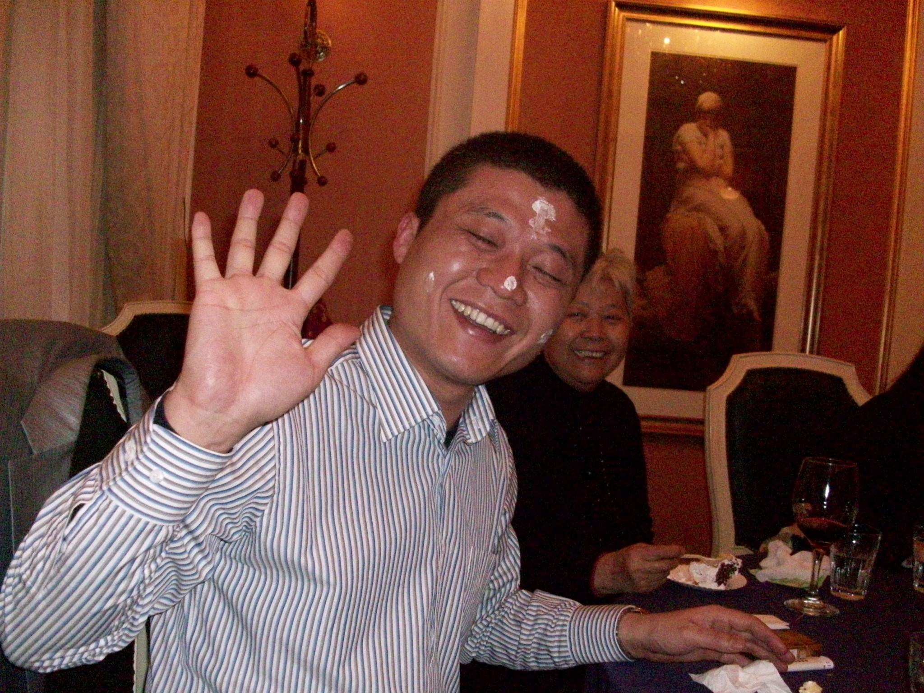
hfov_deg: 54.0
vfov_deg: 41.8
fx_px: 908
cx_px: 462
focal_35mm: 34
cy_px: 346
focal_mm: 5.7
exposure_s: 1/128
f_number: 2.8
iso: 800
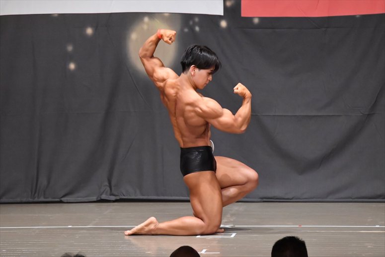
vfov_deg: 5.1
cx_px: 192
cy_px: 128
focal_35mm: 270
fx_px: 2886
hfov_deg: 7.6
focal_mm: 180
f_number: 5.6
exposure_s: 1/400
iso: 8000
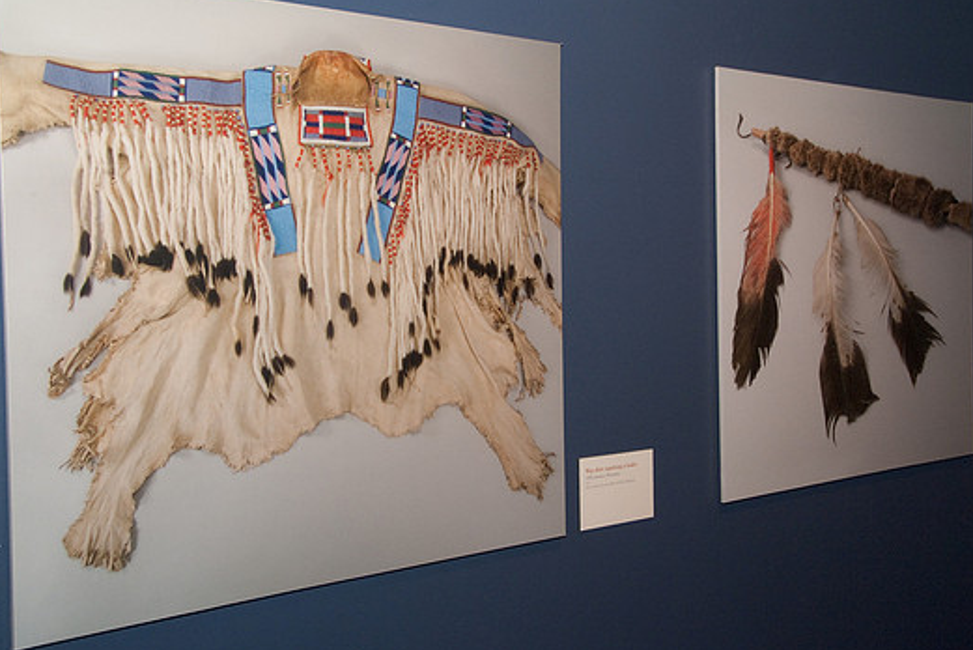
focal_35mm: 49
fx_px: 1325
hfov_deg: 40.3
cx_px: 502
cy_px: 321
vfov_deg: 27.6
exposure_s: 1/20
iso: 800
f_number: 9.5
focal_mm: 29
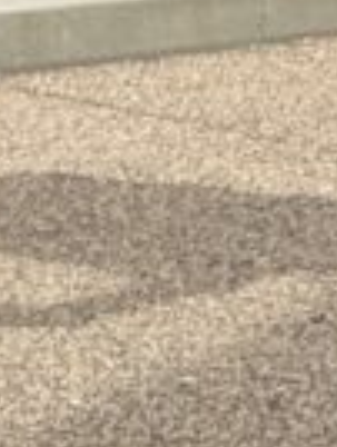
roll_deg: +2.7
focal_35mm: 366
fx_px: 4736
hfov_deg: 3.9
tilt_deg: +5.1
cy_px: -1231
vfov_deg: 4.9
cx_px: 1131
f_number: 1.78
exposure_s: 1/4975
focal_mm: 6.76
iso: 64
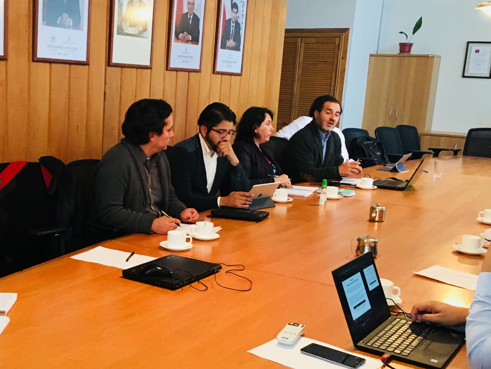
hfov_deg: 38.0
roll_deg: -3.1
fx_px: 695
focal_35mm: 49
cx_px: 125
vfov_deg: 29.6
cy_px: 214
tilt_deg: -9.5
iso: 200
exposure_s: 1/25
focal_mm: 4.15
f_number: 2.2
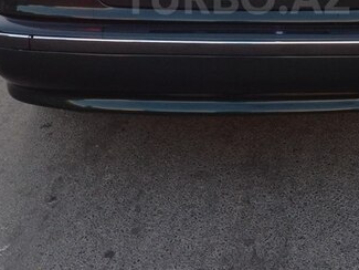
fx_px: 695
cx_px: 236
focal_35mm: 67
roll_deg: -1.8
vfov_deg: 21.2
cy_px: -3
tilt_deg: -15.0
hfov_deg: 28.8
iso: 64
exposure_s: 1/120
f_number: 2.4
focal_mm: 4.12
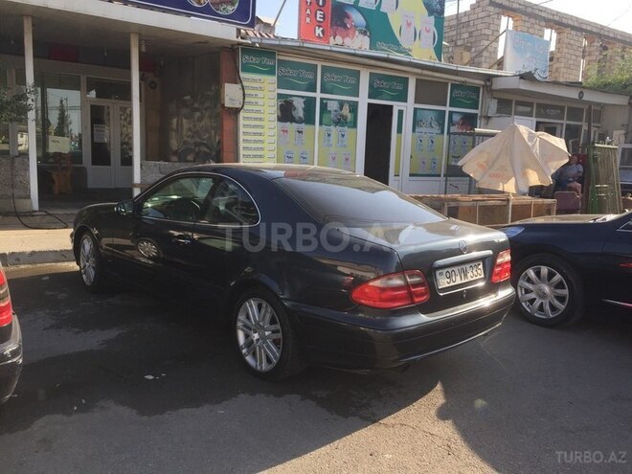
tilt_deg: -7.9
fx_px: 529
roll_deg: -3.3
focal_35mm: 29
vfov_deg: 48.2
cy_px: 237
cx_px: 316
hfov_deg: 61.7
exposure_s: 1/1041
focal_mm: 4.15
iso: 32
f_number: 2.2
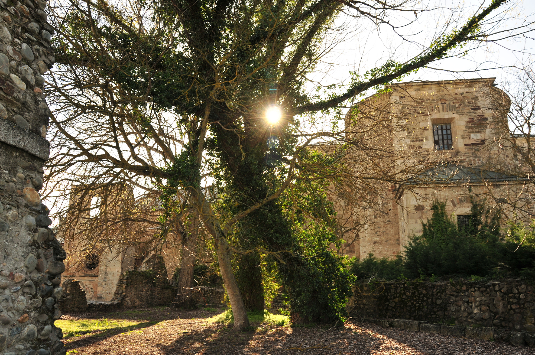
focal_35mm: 28
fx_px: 416
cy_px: 183
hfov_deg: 65.5
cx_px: 274
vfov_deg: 46.3
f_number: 6.3
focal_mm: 18
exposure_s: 1/200
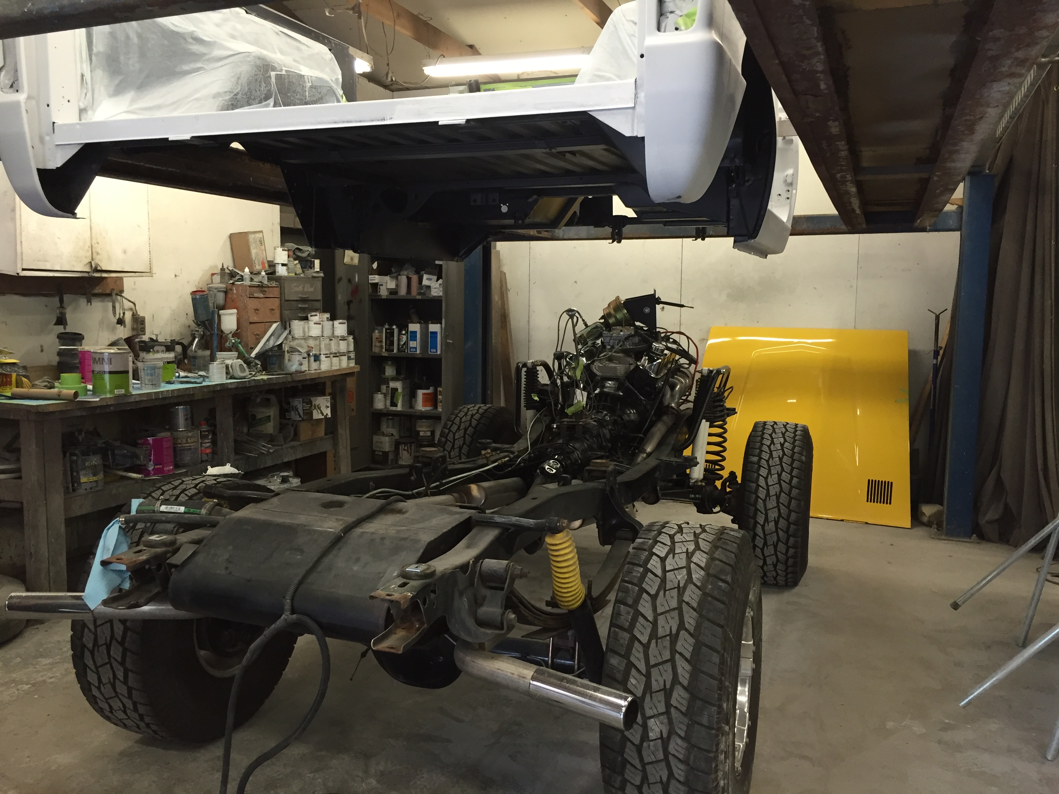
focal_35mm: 29
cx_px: 530
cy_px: 397
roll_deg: -0.4
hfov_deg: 61.7
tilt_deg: -6.1
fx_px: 887
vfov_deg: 48.2
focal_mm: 4.15
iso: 100
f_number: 2.2
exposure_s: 1/30
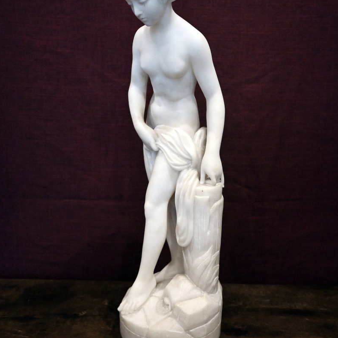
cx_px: 169
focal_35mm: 31
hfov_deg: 52.5
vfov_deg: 52.3
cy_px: 144
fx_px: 342
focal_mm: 16
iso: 3200
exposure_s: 1/125
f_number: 3.5
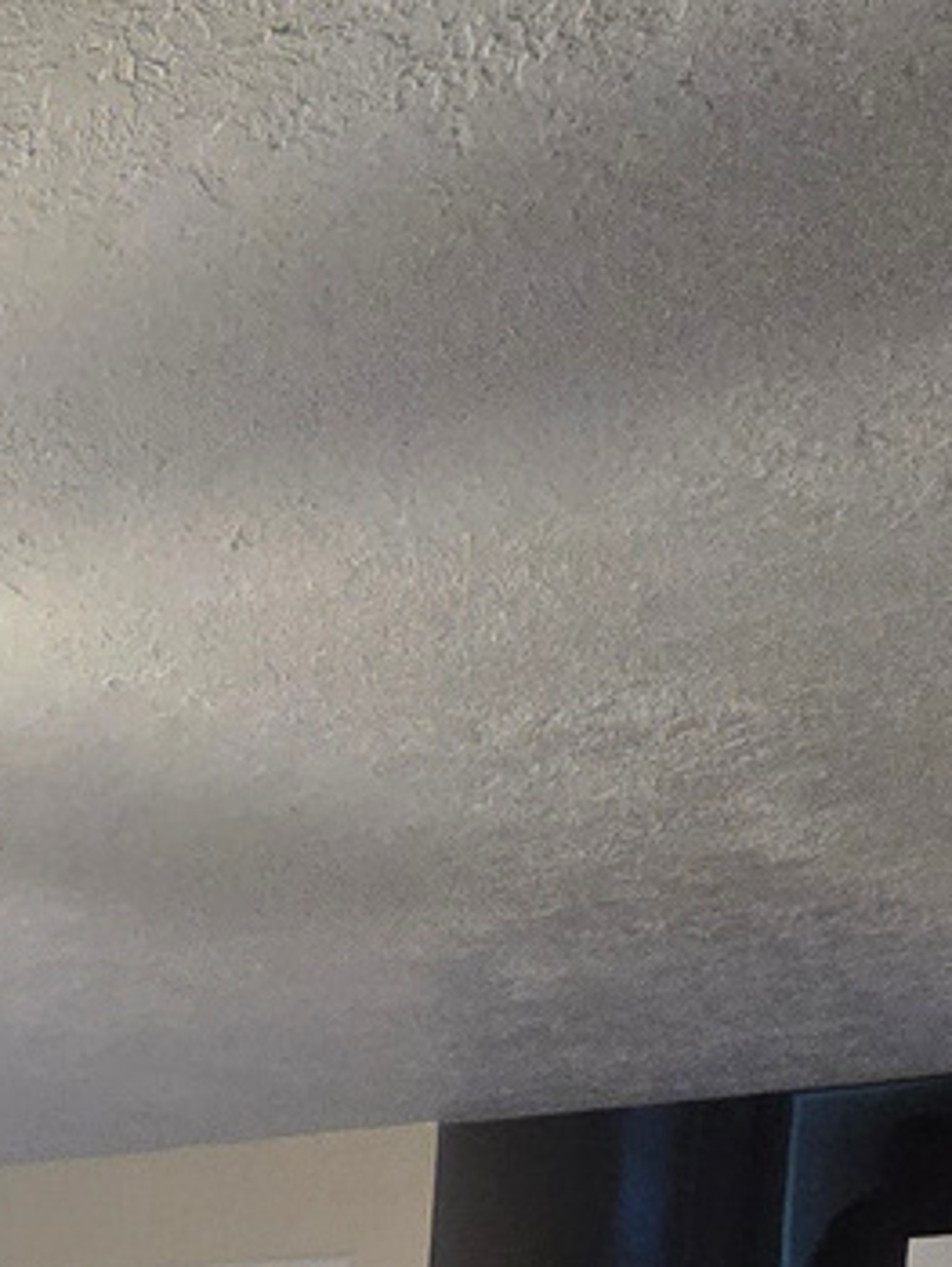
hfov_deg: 19.0
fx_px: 2088
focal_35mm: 57
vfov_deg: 26.6
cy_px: 1781
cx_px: -800
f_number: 2.2
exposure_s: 1/60
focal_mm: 2.2
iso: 640
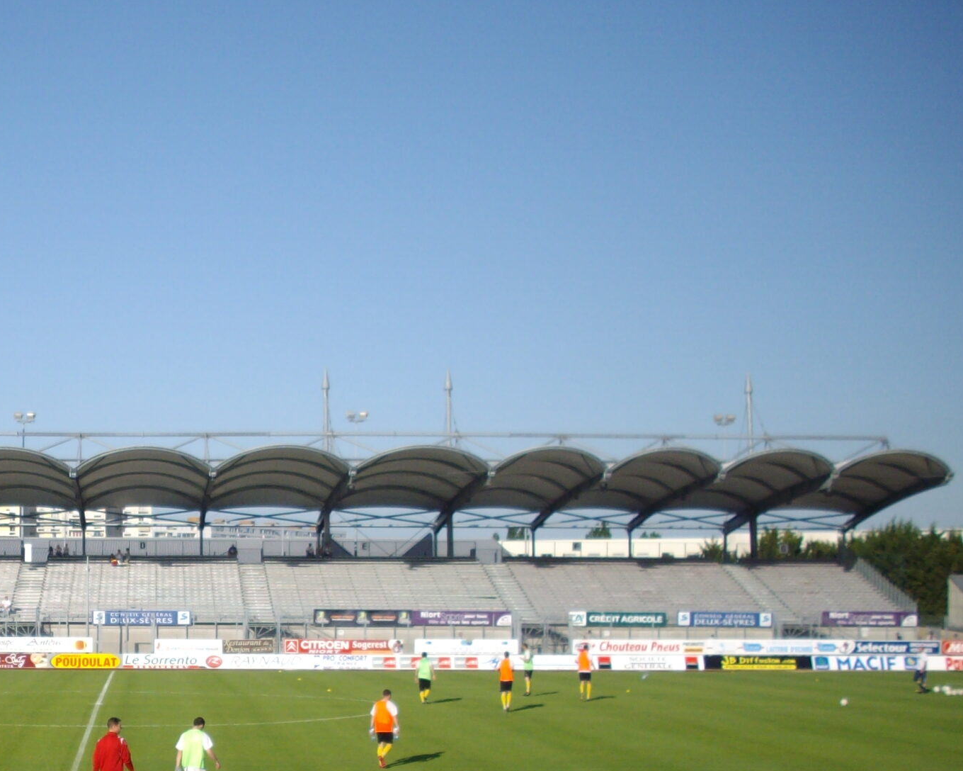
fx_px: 1938
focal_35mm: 68
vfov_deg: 22.2
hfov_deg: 27.0
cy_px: 606
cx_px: 105
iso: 80
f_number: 5.6
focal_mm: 6.2
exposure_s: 1/320
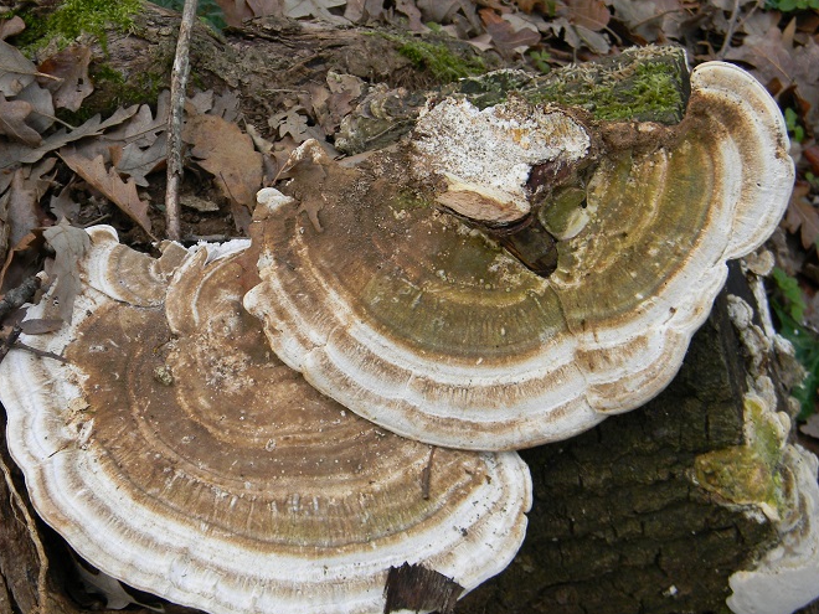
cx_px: 419
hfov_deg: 33.8
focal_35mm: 57
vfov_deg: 25.7
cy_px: 308
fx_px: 1349
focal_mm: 8.6
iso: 80
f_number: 3.9
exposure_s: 1/43.6
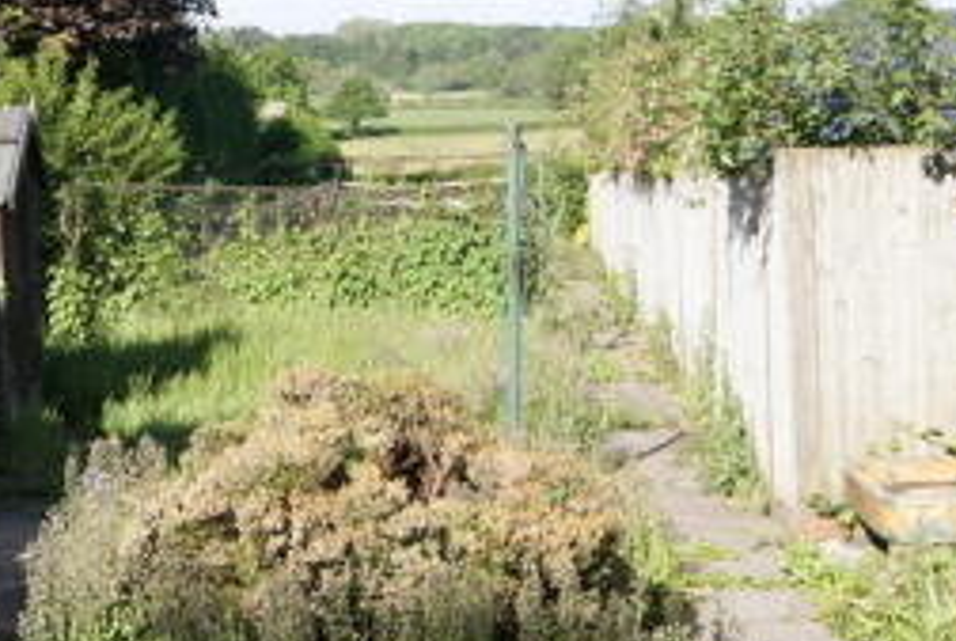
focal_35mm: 101
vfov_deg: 13.5
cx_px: 248
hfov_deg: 20.0
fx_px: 2687
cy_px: 127
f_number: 13
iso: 100
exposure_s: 1/160
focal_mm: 26
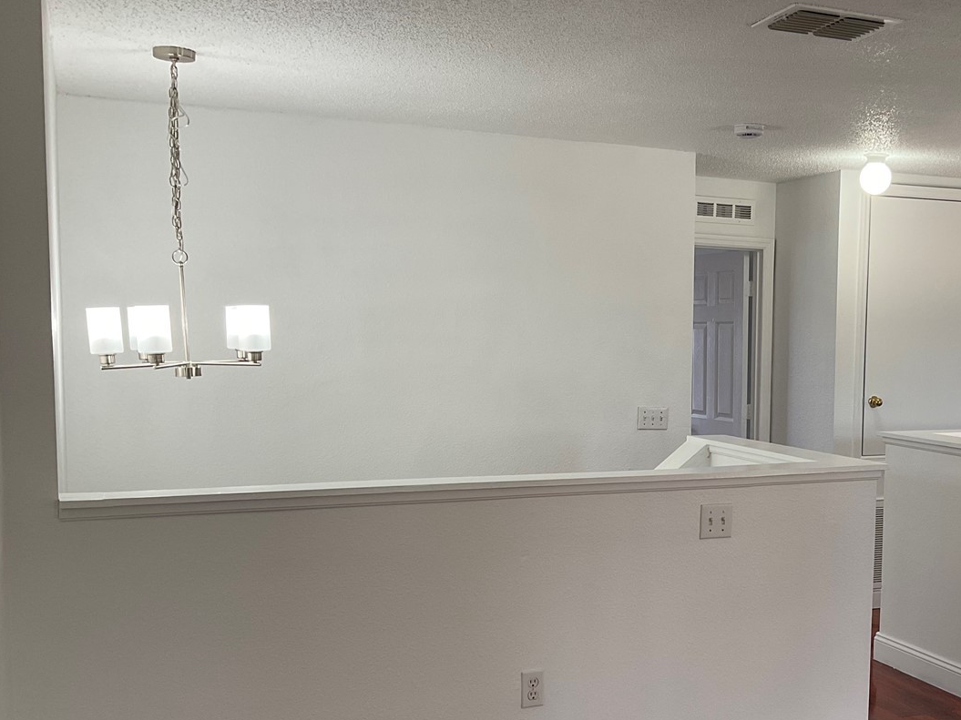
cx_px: 703
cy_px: 471
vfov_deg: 32.6
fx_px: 1221
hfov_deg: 41.8
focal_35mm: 44
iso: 50
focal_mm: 3
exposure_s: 1/120
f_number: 1.8
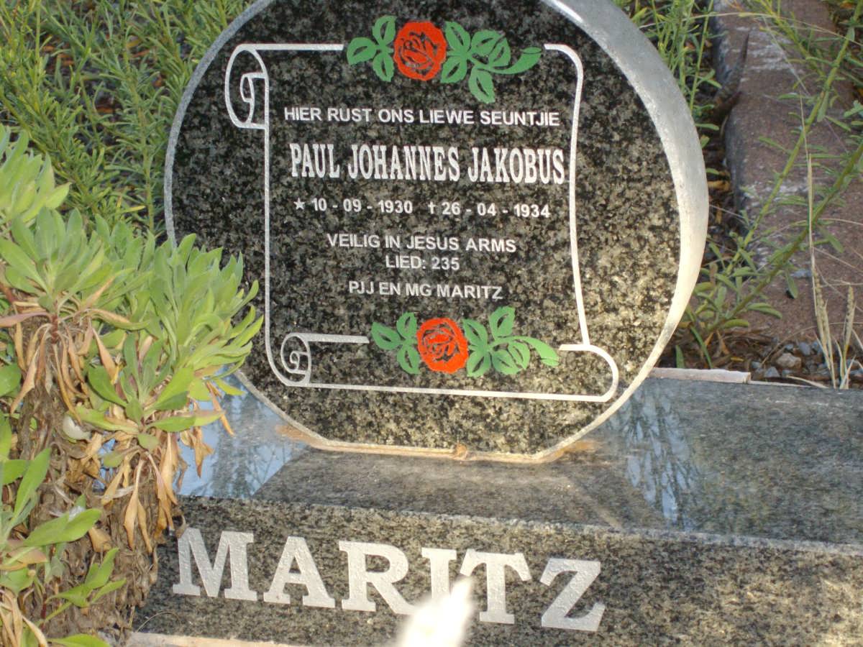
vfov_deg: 13.7
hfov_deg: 18.2
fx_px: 2693
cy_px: 324
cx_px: 432
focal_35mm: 108
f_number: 4.8
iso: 239
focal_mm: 18
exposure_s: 1/125
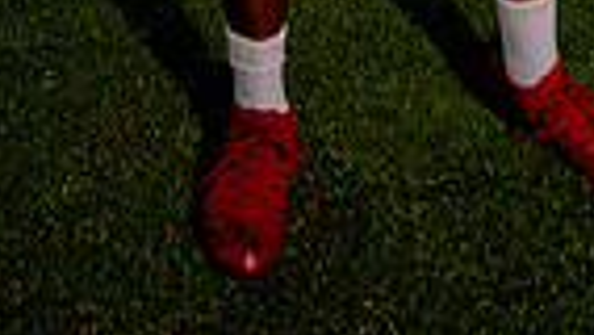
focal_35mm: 93
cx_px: 389
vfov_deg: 10.3
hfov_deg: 22.8
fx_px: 1465
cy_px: -590
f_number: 6.3
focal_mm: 28
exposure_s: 1/1600
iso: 1000
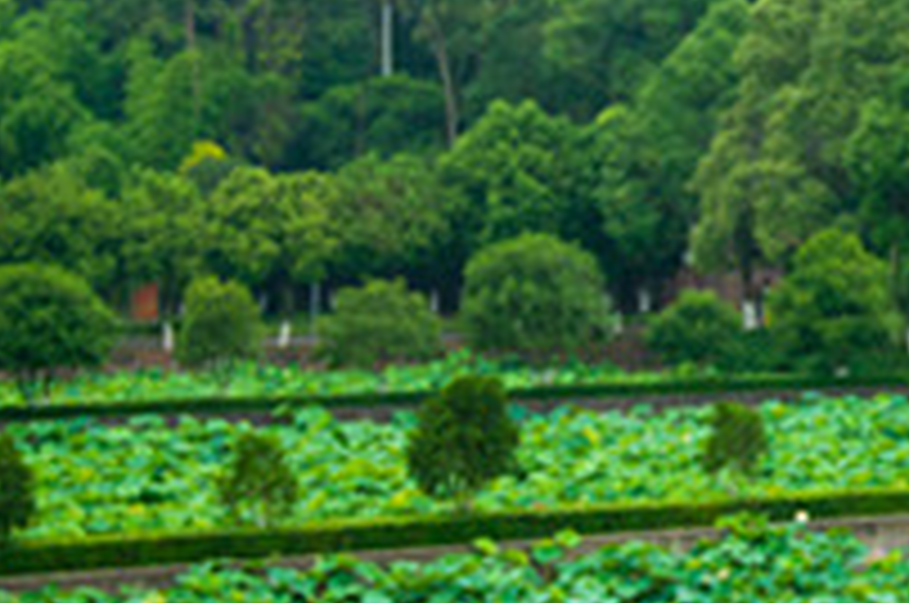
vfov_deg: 8.5
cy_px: 36
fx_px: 4034
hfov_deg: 12.5
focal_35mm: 160
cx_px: 1134
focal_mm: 38
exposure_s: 1/2000
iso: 200
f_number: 2.8
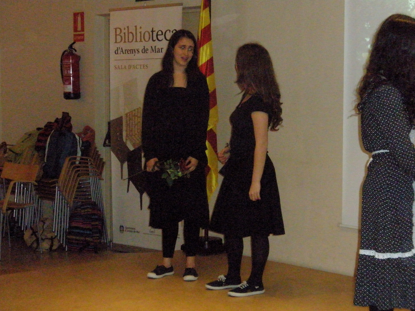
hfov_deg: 23.0
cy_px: 156
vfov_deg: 17.4
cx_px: 208
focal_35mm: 85
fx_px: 1019
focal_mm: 15
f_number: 5.1
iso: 800
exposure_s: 1/80
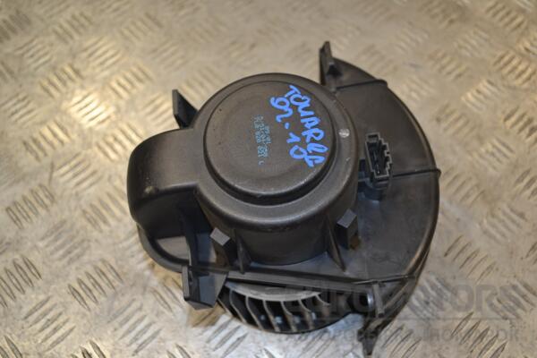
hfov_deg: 49.6
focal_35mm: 39
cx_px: 268
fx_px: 582
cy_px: 179
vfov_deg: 34.2
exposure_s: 1/125
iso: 250
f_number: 4.2
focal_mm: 26
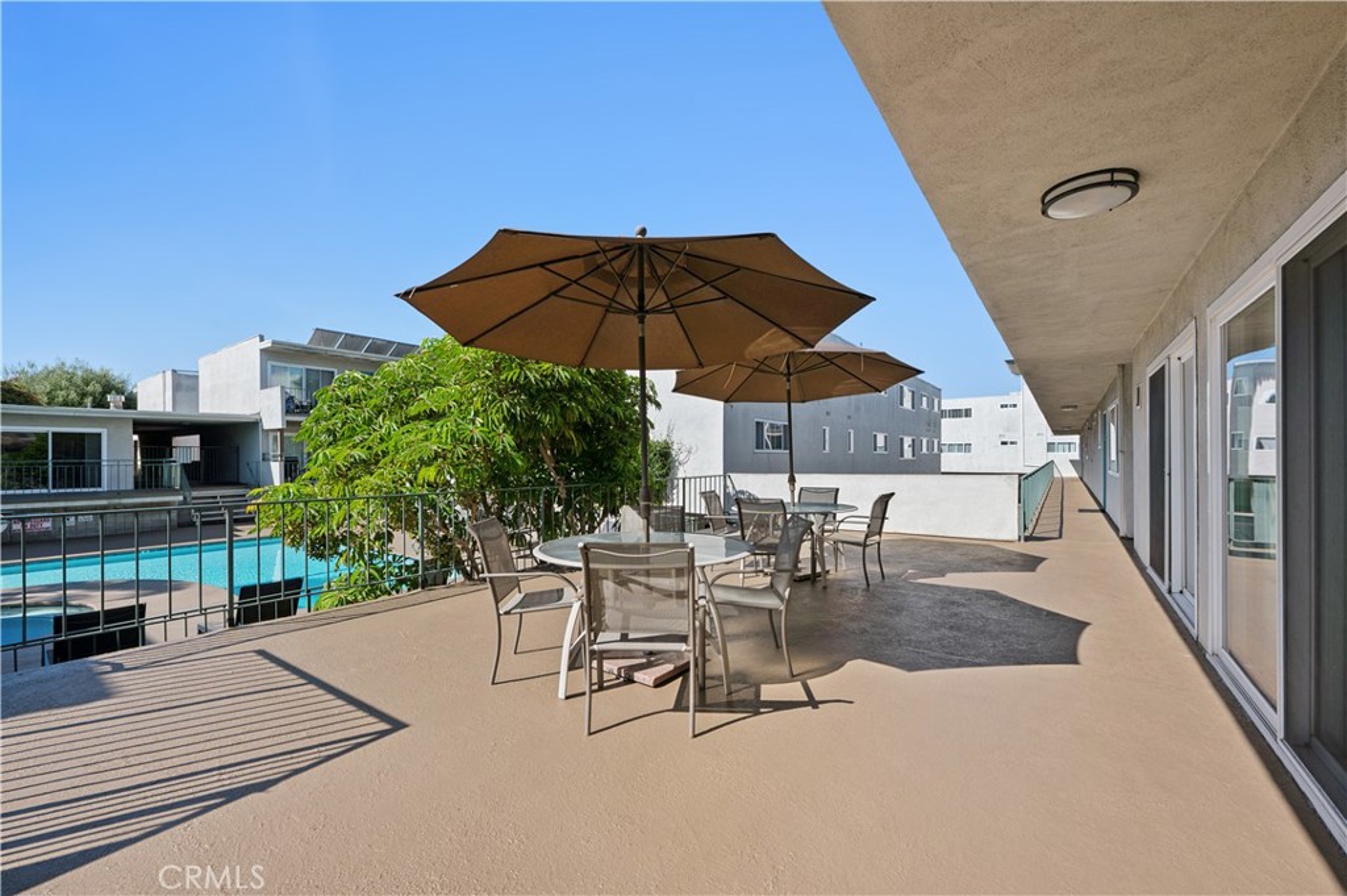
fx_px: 523
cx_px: 674
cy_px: 448
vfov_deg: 81.1
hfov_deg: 104.3
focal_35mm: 14
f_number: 9
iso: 100
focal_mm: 14
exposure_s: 1/250
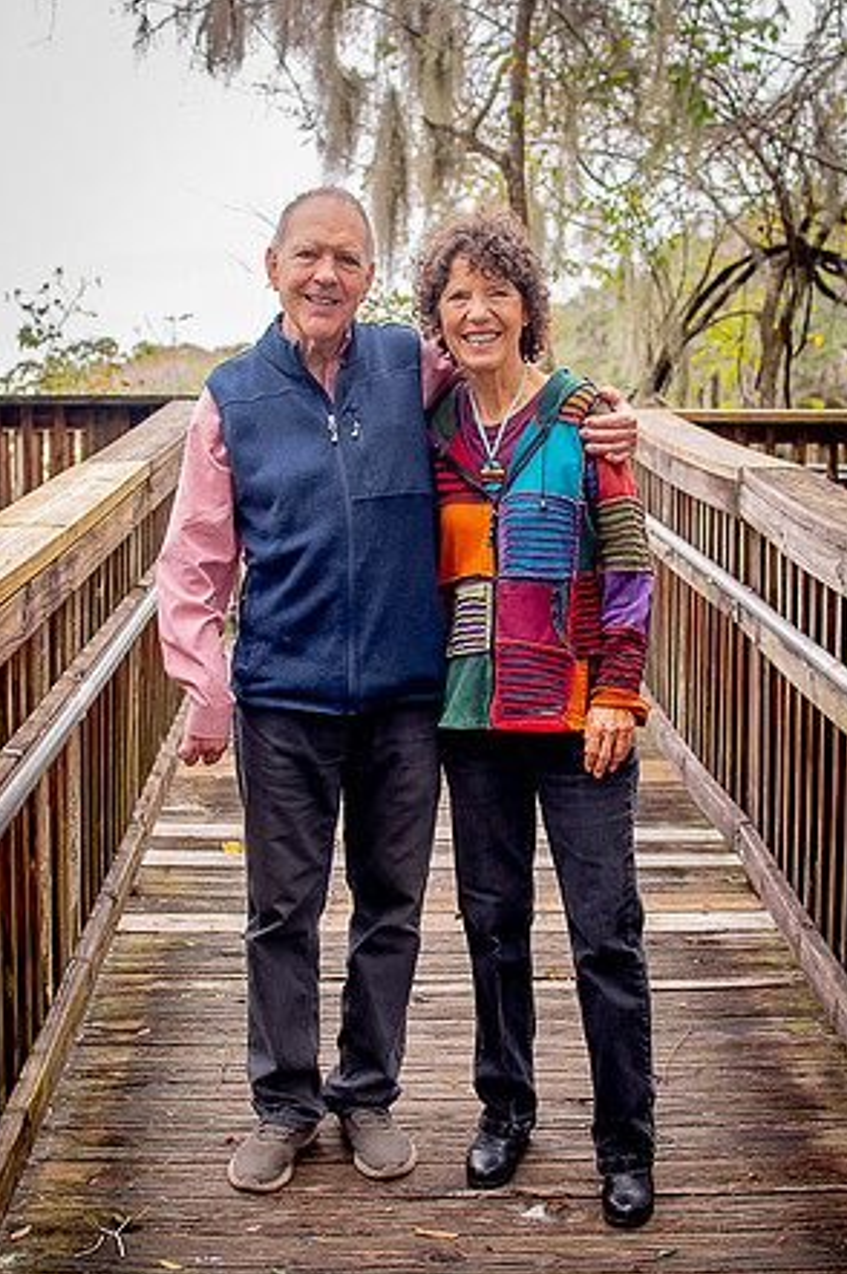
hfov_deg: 25.5
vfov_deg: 37.5
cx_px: 426
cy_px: 637
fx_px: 1873
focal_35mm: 53
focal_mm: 35
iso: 200
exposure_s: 1/250
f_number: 3.5
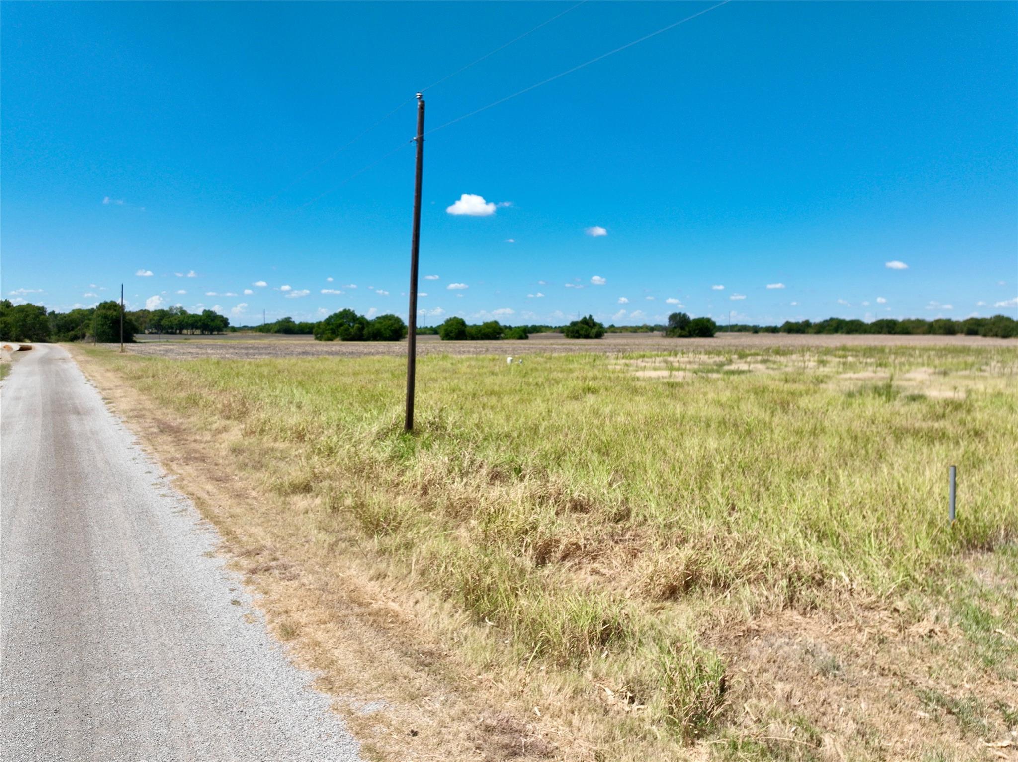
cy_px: 381
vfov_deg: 56.8
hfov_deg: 71.6
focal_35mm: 24
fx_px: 705
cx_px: 509
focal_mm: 12.29
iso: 100
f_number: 2.8
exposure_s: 1/2000
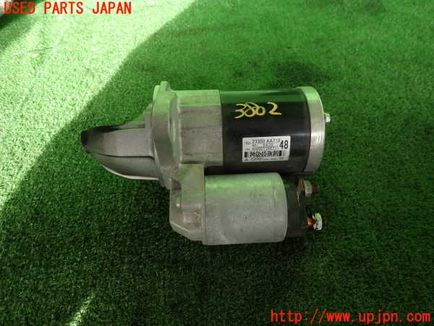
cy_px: 163
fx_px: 313
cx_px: 217
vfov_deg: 54.9
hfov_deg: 69.4
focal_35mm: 25
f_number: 2
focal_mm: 4.5
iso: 100
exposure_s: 1/80
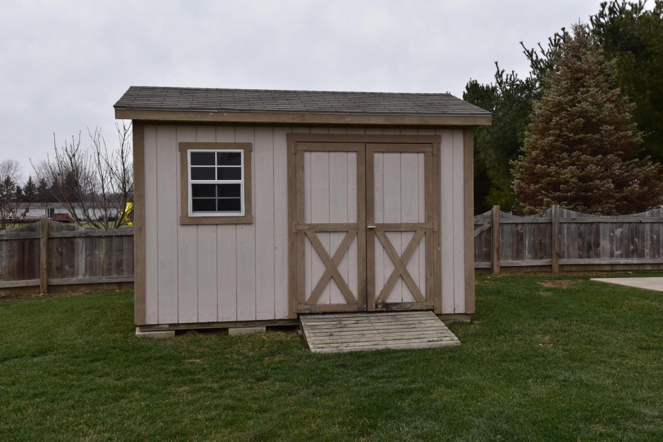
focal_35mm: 33
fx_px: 608
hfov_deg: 57.2
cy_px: 221
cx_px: 332
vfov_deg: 40.0
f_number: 10
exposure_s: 1/250
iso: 400
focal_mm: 22
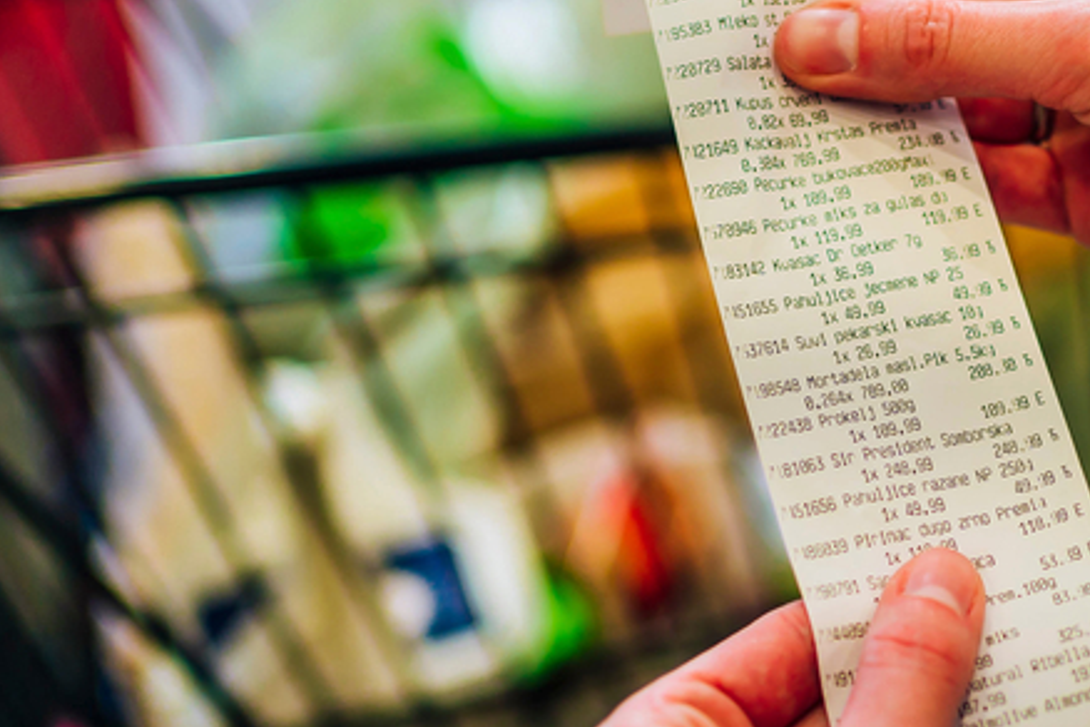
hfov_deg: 20.9
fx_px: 2906
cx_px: 948
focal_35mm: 96
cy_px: 373
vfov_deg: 14.3
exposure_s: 1/250
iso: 125
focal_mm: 35
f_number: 1.8
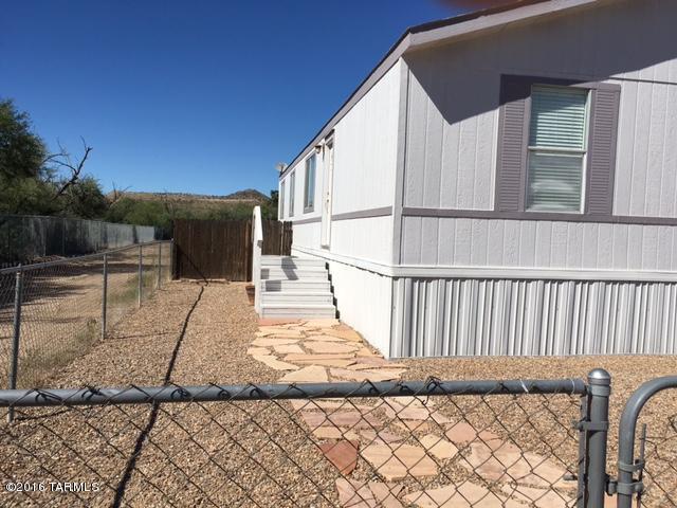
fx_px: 567
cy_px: 254
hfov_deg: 61.7
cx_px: 338
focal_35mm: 29
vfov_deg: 48.2
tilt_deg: -2.9
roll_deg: -2.8
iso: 25
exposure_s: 1/3497
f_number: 2.2
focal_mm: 4.15
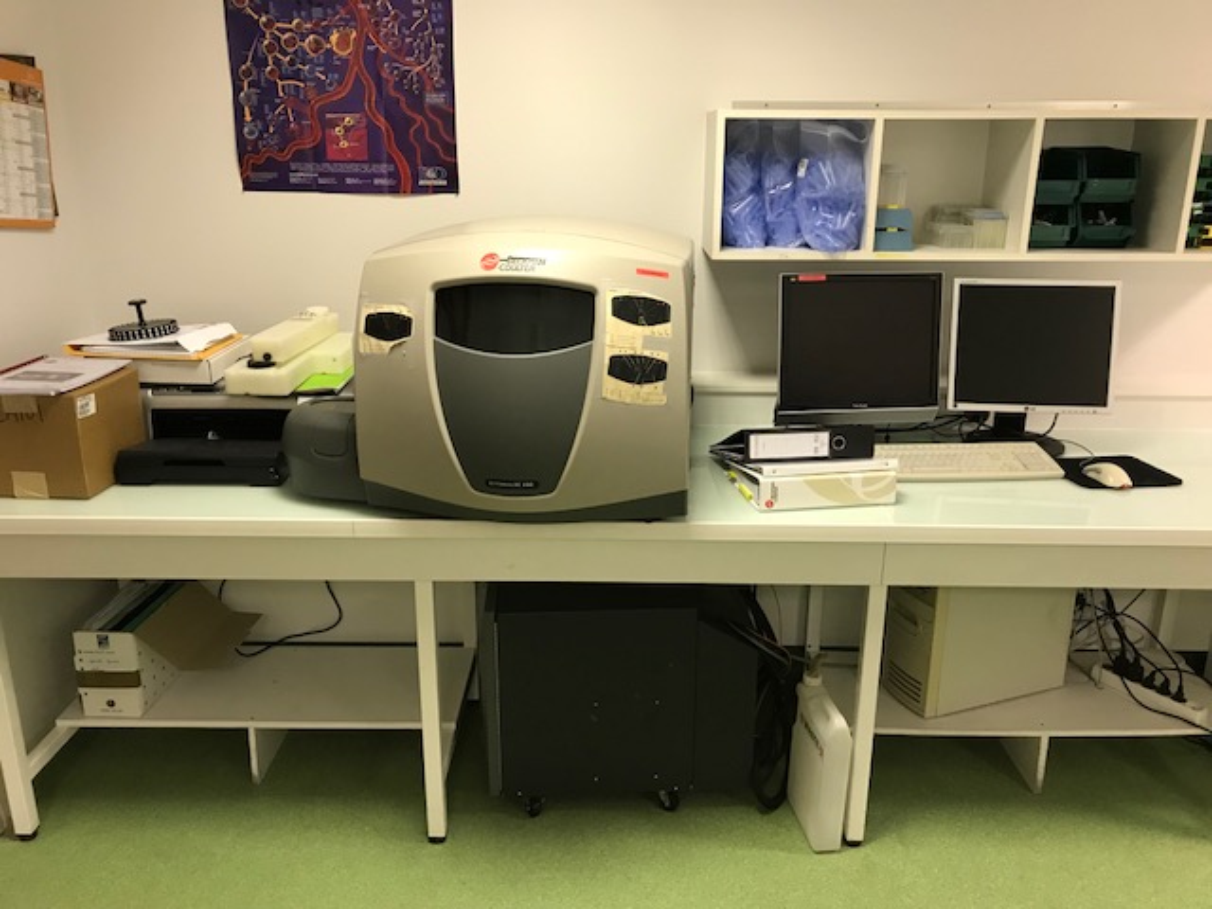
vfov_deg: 49.7
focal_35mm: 28
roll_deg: -0.3
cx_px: 606
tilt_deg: -18.0
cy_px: 454
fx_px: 980
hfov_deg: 63.4
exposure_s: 1/17
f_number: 1.8
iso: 50
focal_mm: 3.99
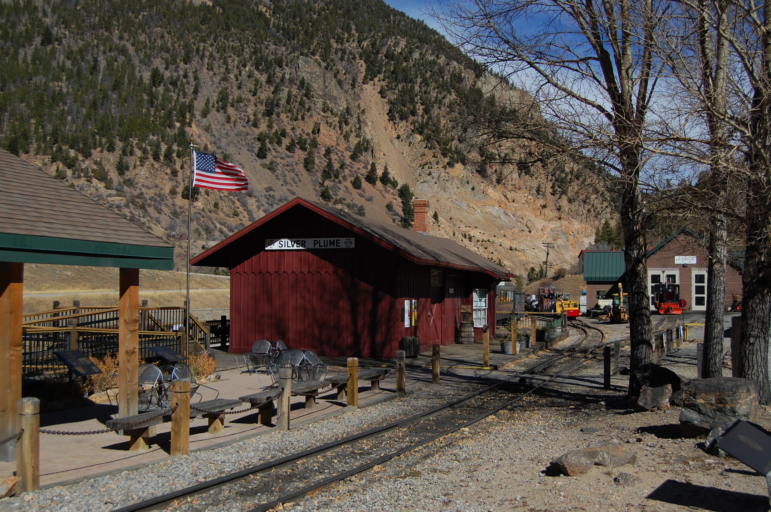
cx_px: 386
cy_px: 256
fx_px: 770
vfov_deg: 36.8
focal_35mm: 36
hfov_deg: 53.2
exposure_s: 1/2000
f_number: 5.6
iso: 200
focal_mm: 24
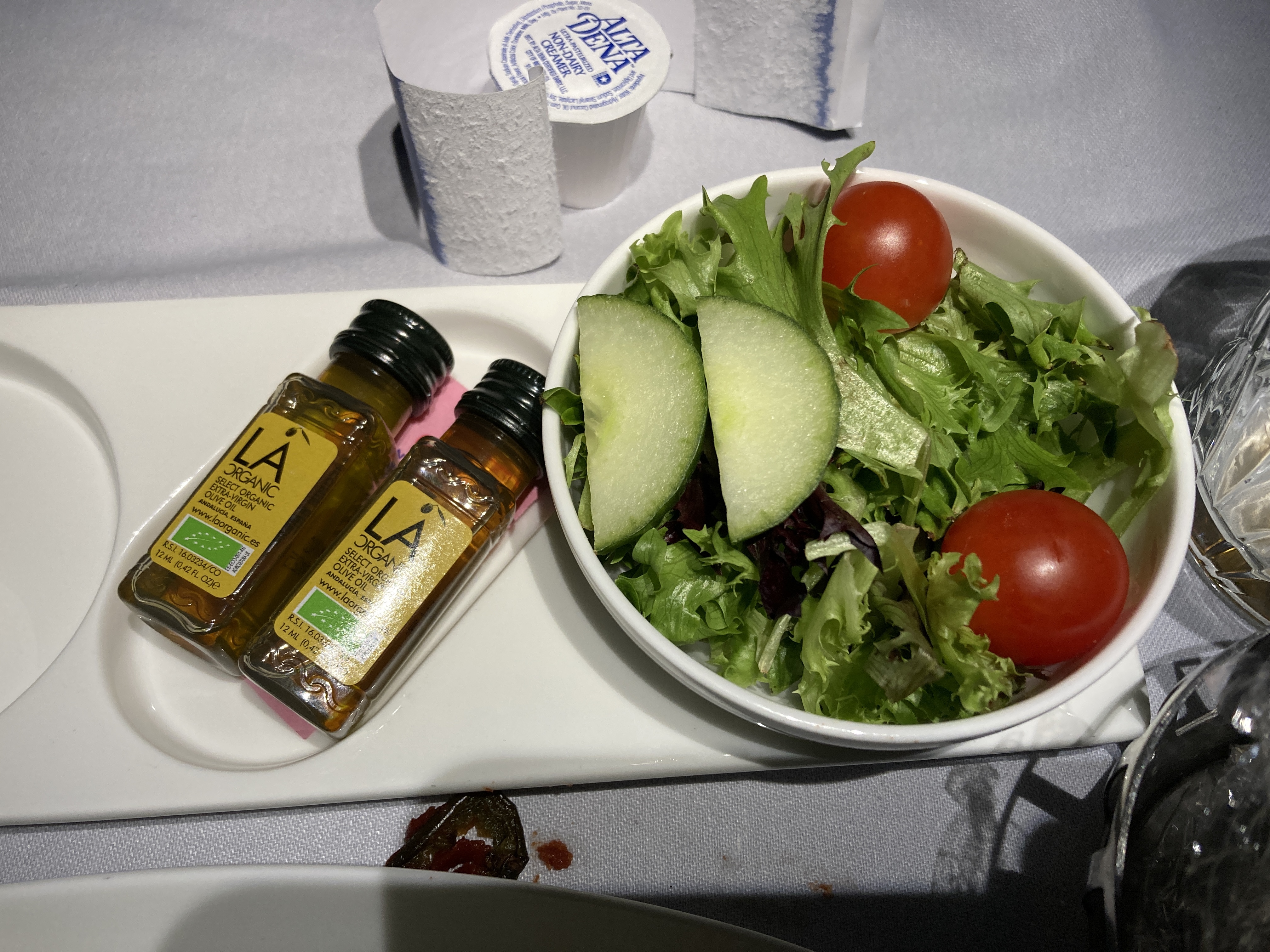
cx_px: 635
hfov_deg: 63.4
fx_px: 1027
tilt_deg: -61.7
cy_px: 476
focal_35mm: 28
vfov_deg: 49.7
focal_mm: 3.99
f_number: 1.8
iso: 80
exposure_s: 1/104
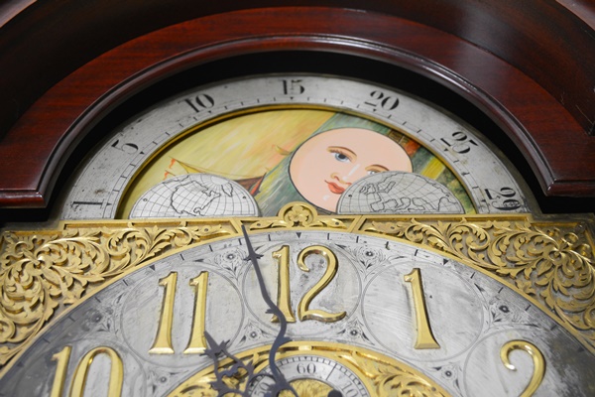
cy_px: 198
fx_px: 744
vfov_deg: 29.9
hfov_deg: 43.6
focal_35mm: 45
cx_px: 298
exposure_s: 1/40
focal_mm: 30
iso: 800
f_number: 4.5
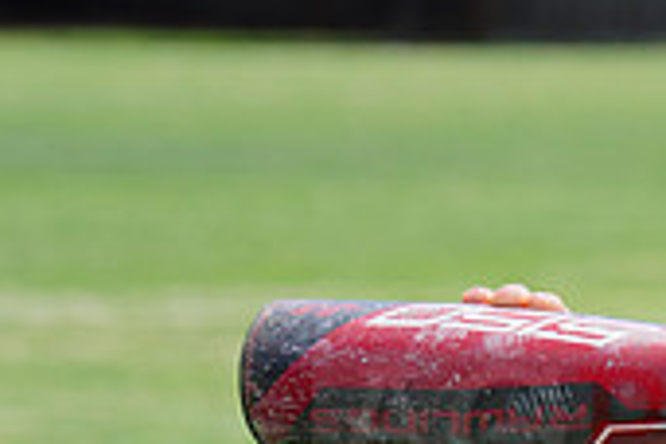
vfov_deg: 2.5
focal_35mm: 561
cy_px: 403
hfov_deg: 3.7
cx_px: 966
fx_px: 10378
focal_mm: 165
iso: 200
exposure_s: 1/200
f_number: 11
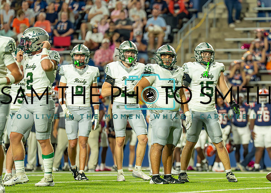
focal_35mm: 377
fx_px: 2897
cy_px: 116
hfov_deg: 5.4
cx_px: 202
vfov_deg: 3.8
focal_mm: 200
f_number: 2.8
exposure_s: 1/1600
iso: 3200
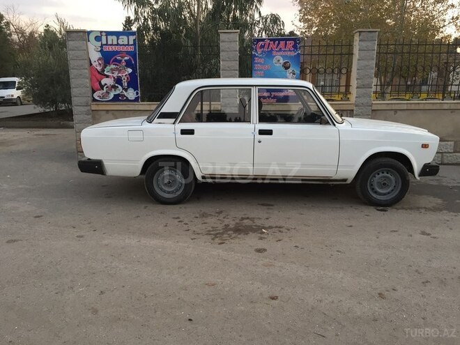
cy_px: 172
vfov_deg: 48.2
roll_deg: -0.2
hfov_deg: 61.7
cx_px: 230
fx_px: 385
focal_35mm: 29
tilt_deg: -12.2
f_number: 2.2
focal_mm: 4.15
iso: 40
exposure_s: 1/33
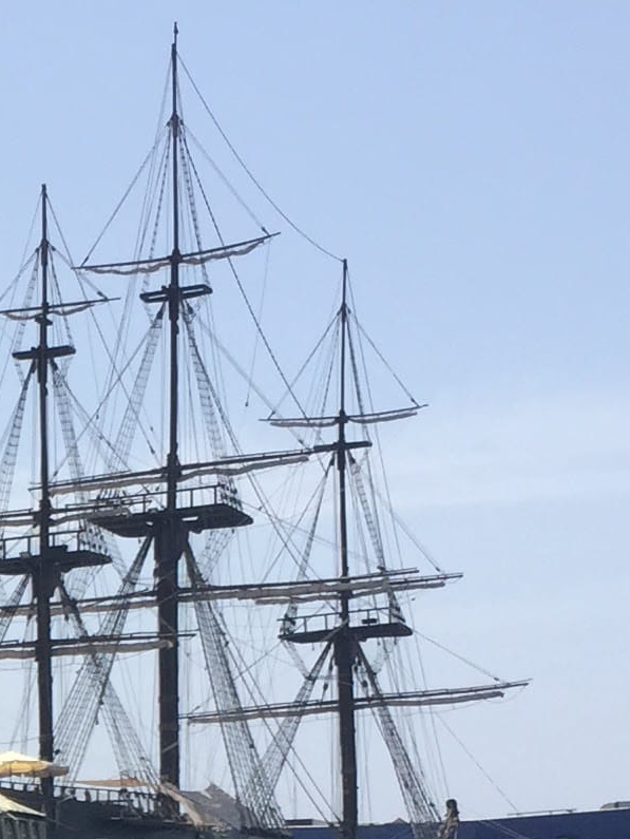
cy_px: 997
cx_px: -428
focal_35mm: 119
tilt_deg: +0.4
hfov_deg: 11.7
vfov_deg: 15.9
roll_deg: +1.7
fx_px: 2885
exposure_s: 1/2639
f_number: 2.2
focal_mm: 4.15
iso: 32
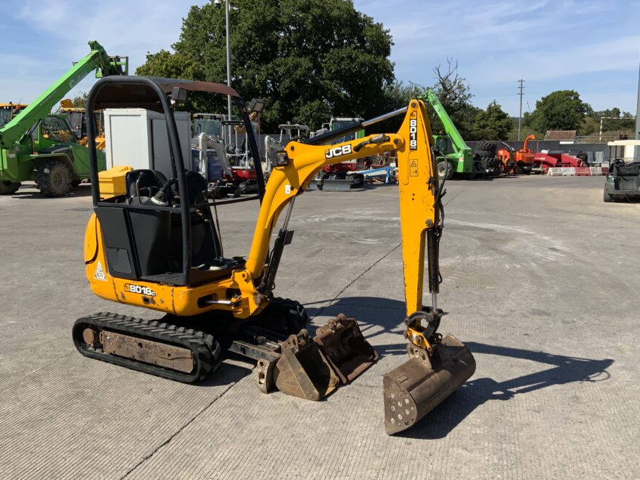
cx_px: 356
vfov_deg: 41.8
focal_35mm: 34
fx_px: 629
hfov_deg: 53.8
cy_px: 226
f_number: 1.8
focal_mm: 3
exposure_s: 1/2141
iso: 16
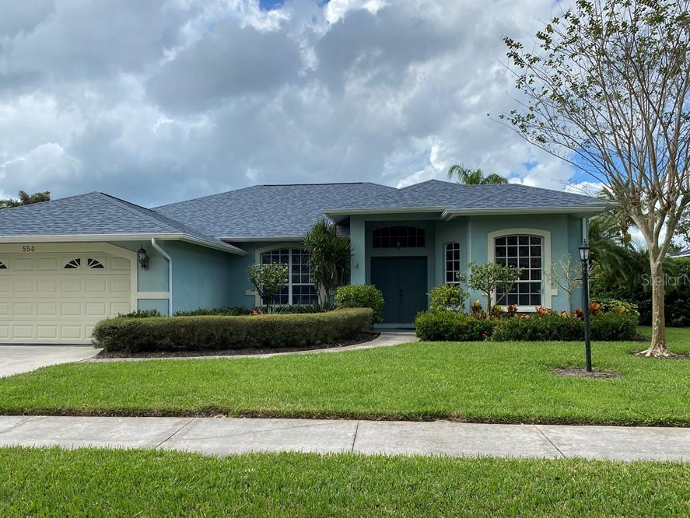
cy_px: 279
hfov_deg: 59.9
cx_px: 316
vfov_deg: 46.8
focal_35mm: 30
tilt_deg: +1.2
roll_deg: +0.4
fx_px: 598
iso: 32
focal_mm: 4.25
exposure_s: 1/2463
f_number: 1.8
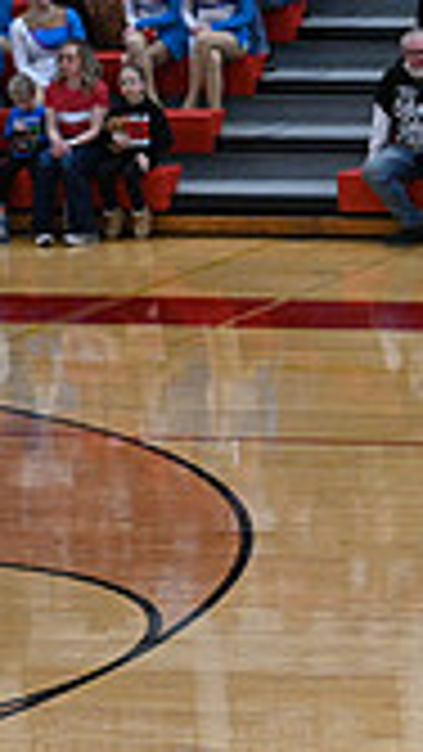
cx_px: 1300
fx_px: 5062
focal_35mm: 254
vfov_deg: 8.5
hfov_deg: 4.6
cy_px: 547
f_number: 4
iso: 4000
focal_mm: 70
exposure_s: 1/400
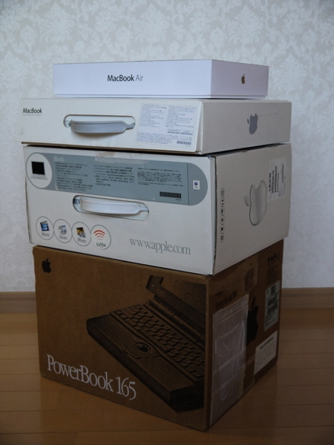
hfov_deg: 30.3
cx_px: 167
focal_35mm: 48
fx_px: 618
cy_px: 222
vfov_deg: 39.7
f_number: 4.5
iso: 400
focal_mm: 24
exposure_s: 1/30
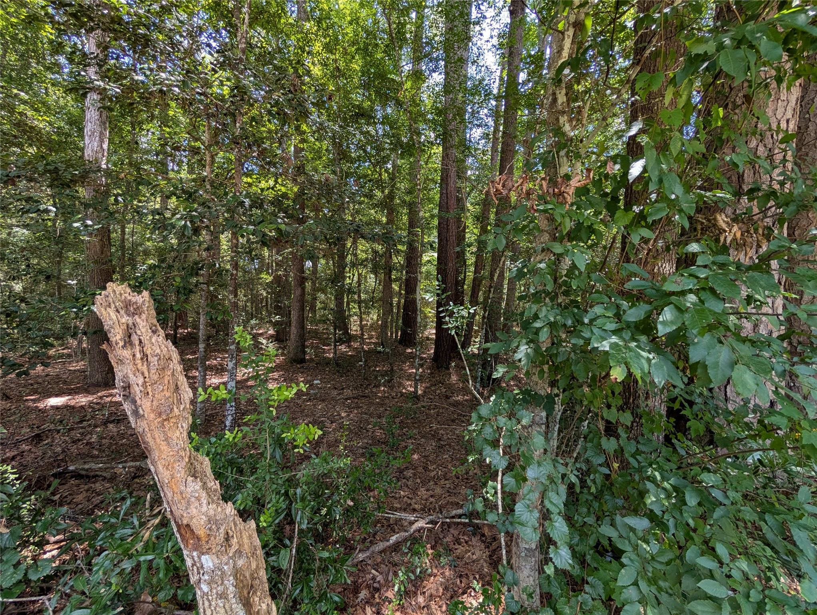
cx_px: 408
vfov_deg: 94.6
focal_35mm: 12
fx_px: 284
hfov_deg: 110.5
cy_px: 308
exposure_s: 1/150
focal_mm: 2.02
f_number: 1.7
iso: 48
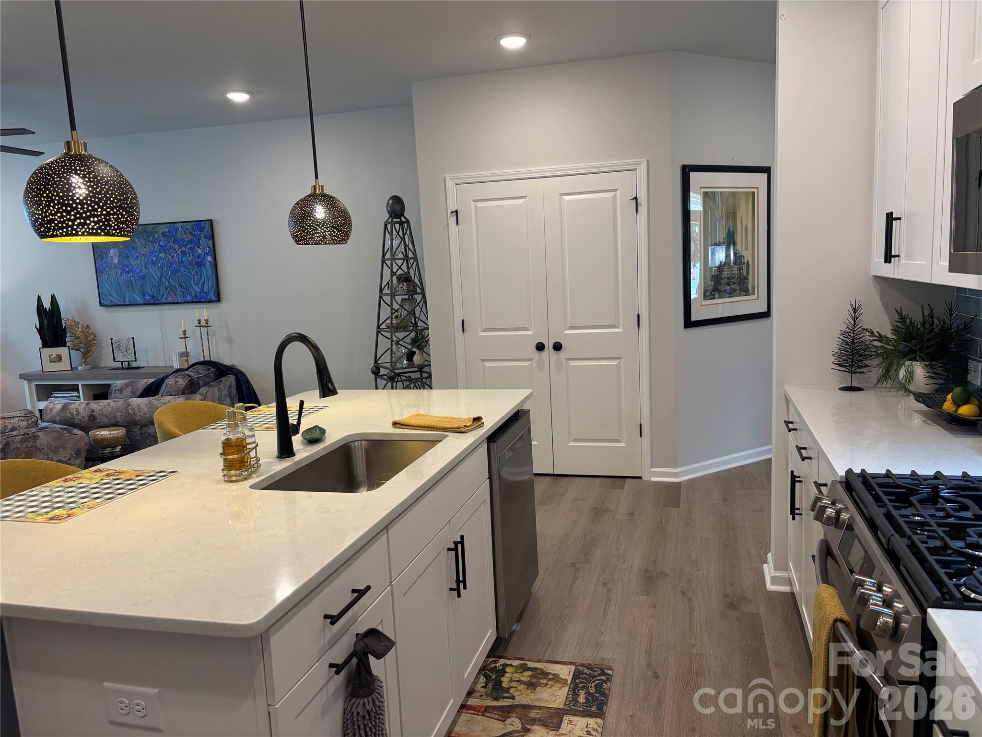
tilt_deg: -7.4
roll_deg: +3.1
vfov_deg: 53.1
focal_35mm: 26
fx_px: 738
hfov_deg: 67.3
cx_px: 491
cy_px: 368
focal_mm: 5.96
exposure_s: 1/120
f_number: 1.6
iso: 125
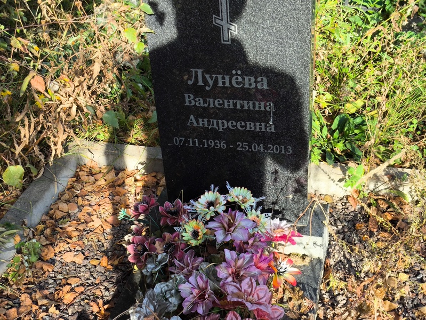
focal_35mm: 50
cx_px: 213
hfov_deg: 38.2
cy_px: 160
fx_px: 616
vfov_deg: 29.1
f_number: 1.7
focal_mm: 4.71
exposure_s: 1/360
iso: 50
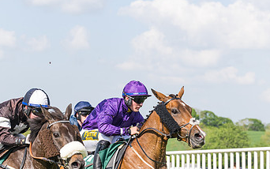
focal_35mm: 144
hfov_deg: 14.5
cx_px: 100
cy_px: 171
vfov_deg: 9.1
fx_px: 1060
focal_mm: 70
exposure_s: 1/1600
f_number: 5
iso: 400
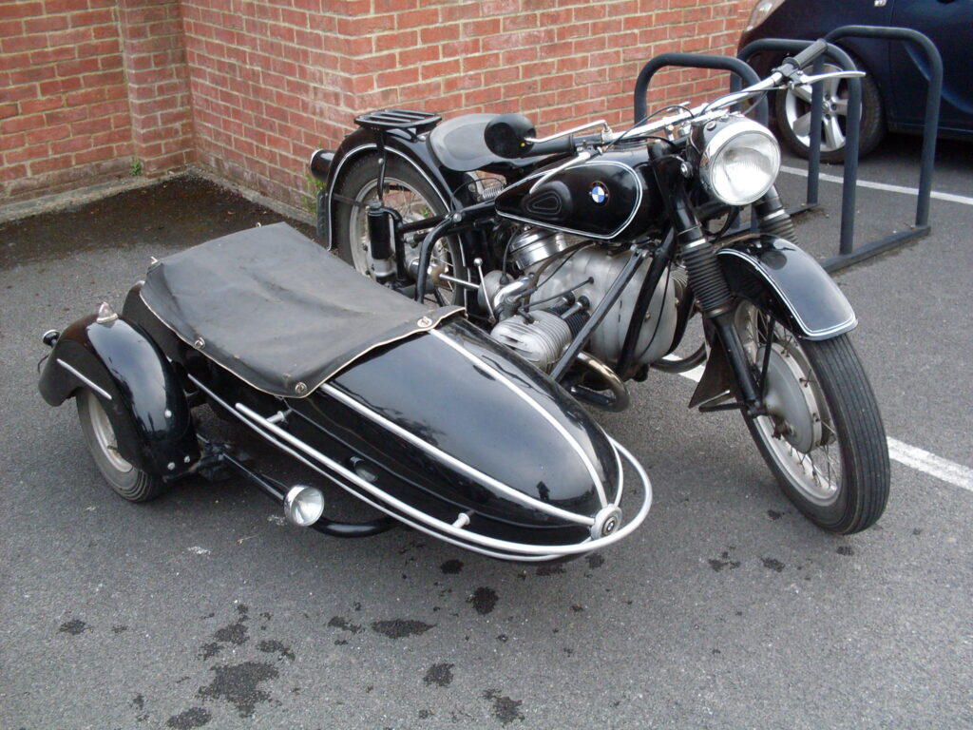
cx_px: 486
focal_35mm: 38
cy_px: 365
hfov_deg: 49.0
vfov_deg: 37.7
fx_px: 1068
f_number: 2.8
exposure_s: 1/60
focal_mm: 6.3
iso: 100
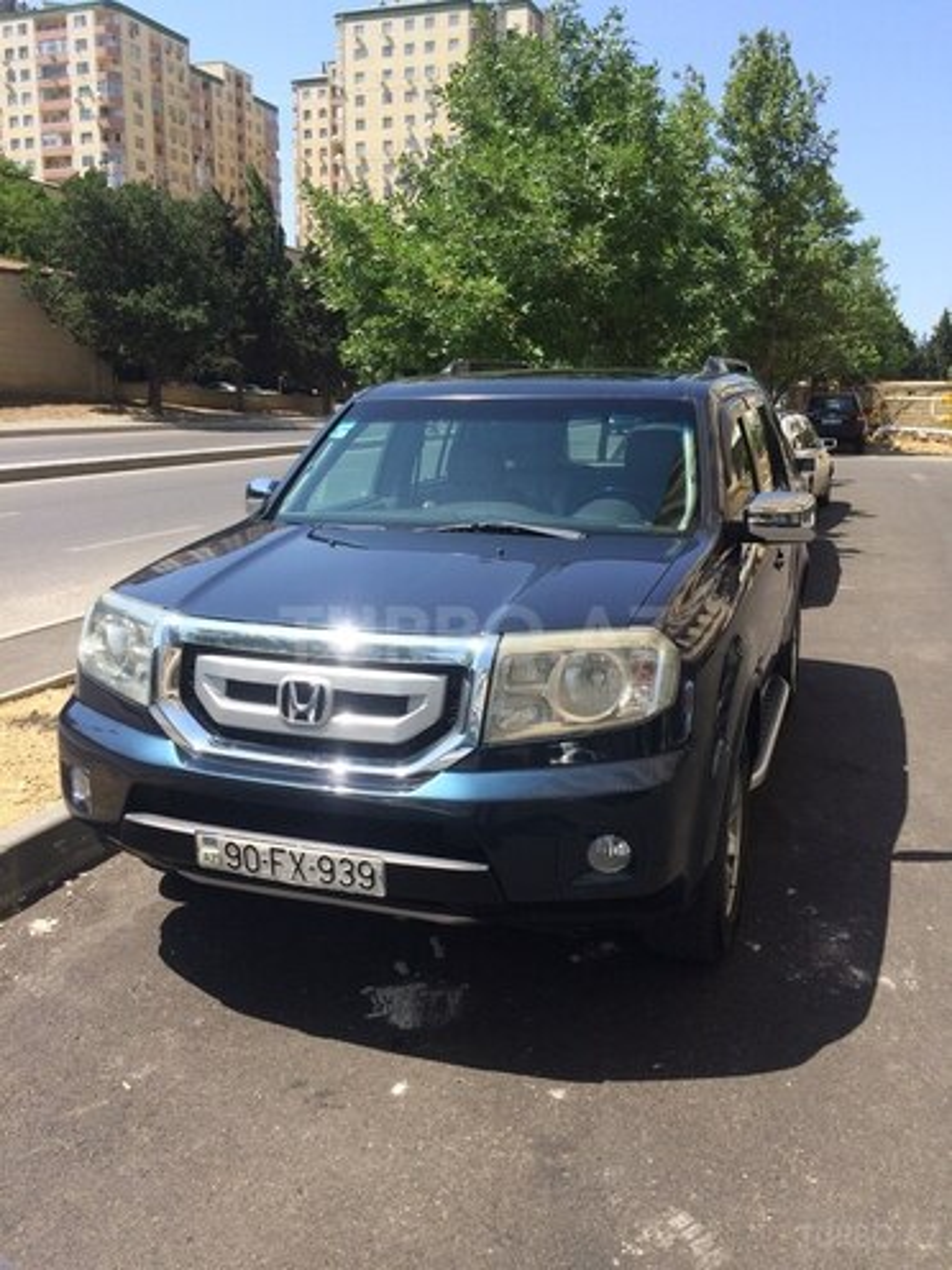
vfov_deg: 61.7
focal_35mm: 29
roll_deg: +1.2
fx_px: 1063
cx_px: 476
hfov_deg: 48.2
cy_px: 635
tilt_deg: -14.0
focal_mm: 4.15
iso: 32
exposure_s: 1/1109
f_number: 2.2
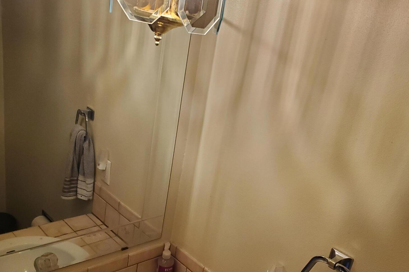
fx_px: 420
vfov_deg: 35.4
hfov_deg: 51.9
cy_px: 191
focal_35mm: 37
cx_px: 206
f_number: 2.4
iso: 320
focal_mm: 4.3
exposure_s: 1/120
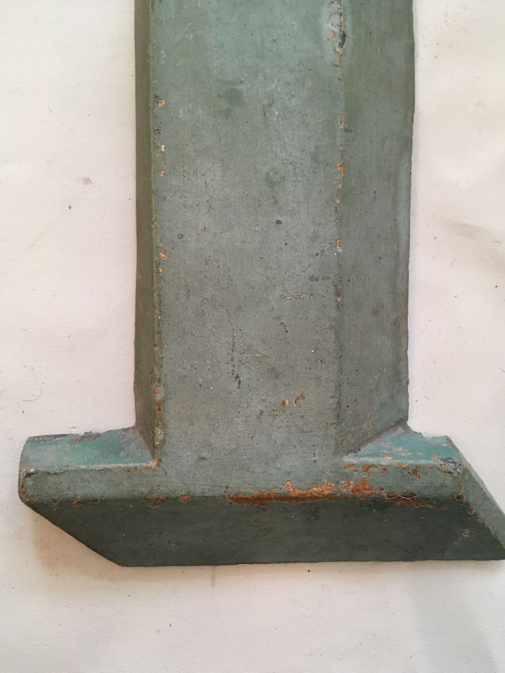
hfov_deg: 48.2
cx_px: 252
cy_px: 336
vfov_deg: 61.7
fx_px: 564
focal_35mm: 29
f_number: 2.2
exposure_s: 1/33
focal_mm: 4.15
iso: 125
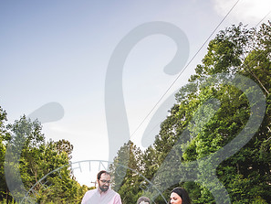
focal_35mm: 35
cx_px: 135
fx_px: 274
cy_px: 176
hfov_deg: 52.6
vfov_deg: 38.5
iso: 100
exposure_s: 1/125
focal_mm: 24
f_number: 2.8
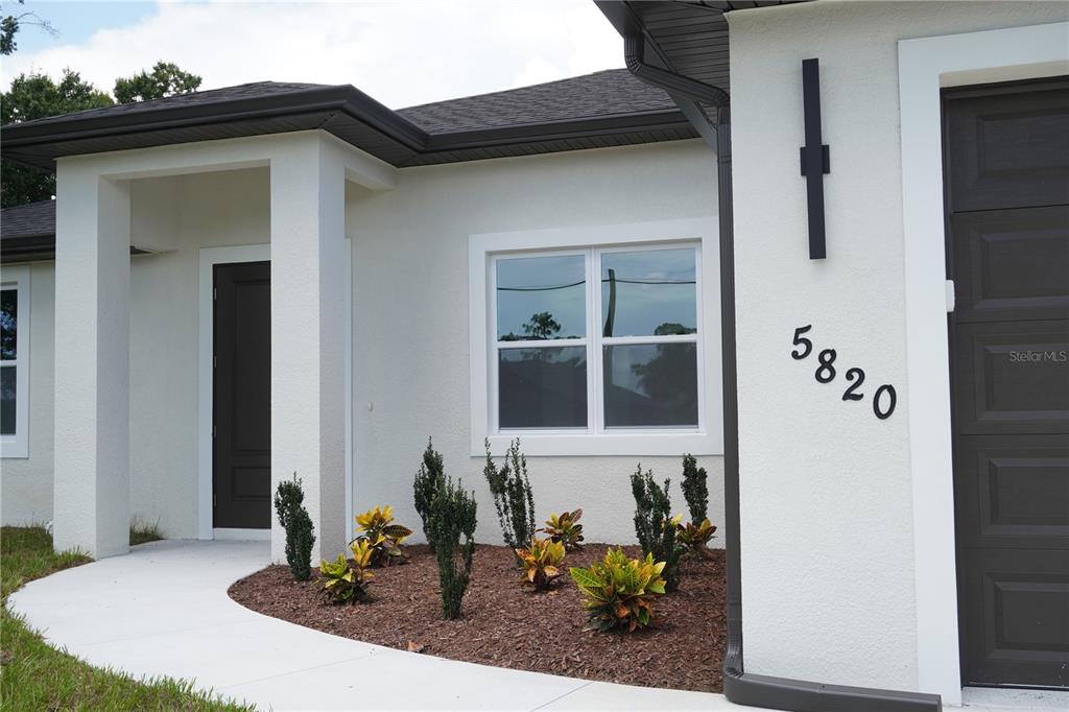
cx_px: 534
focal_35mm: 39
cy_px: 356
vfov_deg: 34.2
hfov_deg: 49.6
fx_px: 1158
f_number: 8
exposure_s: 1/160
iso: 100
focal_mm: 26
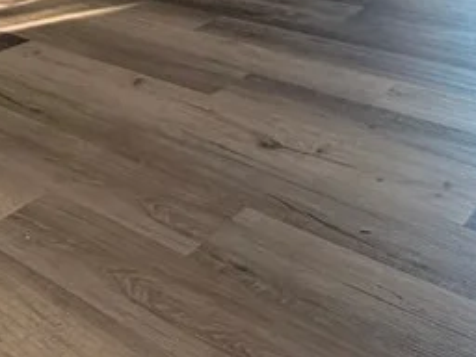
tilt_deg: +0.1
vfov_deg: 20.8
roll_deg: +1.1
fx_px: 770
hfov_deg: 33.1
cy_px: -223
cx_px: 74
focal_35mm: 56
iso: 160
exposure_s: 1/60
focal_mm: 2.22
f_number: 2.2
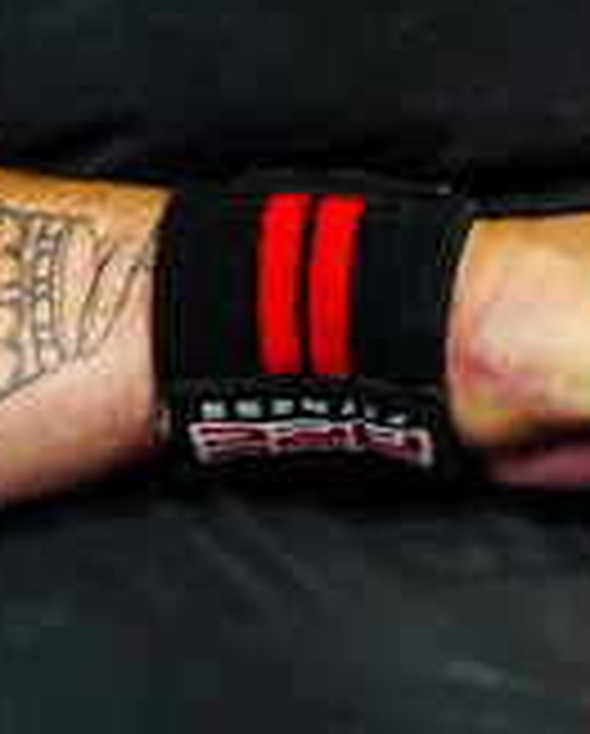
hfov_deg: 3.9
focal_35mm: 393
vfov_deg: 4.9
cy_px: 239
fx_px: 8554
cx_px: -158
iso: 4000
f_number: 2.8
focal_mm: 51
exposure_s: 1/160
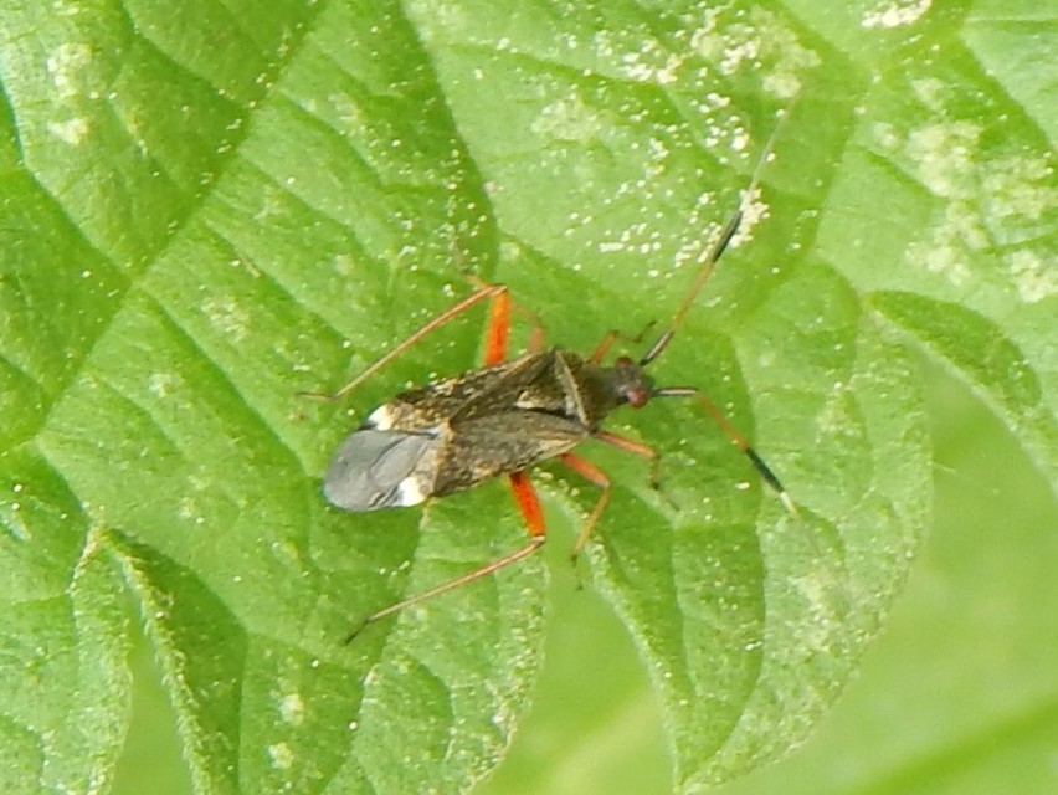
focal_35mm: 69
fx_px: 2110
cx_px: 529
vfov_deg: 21.3
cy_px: 398
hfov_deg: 28.1
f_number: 4.1
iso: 125
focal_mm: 12.3
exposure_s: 1/50
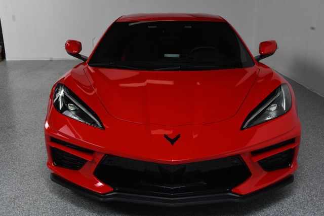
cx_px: 162
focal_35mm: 45
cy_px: 108
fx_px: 405
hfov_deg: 43.6
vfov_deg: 29.8
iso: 100
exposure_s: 1/160
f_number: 13
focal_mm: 30
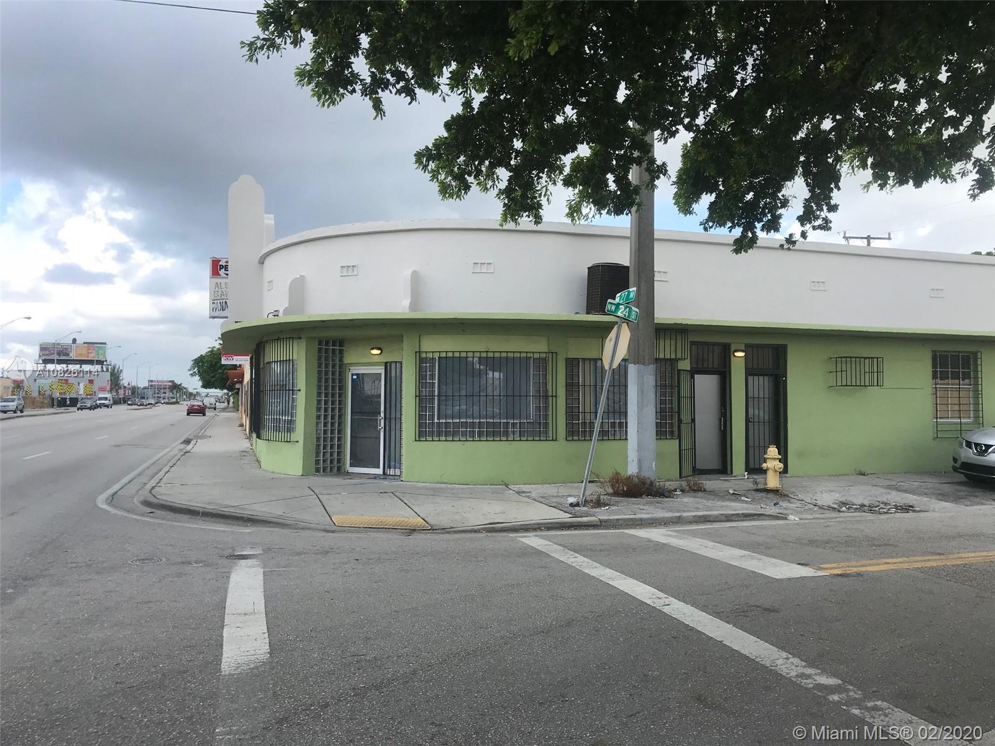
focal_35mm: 28
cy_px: 373
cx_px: 498
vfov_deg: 49.7
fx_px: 805
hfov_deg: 63.4
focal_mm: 3.99
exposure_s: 1/912
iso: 20
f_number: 1.8
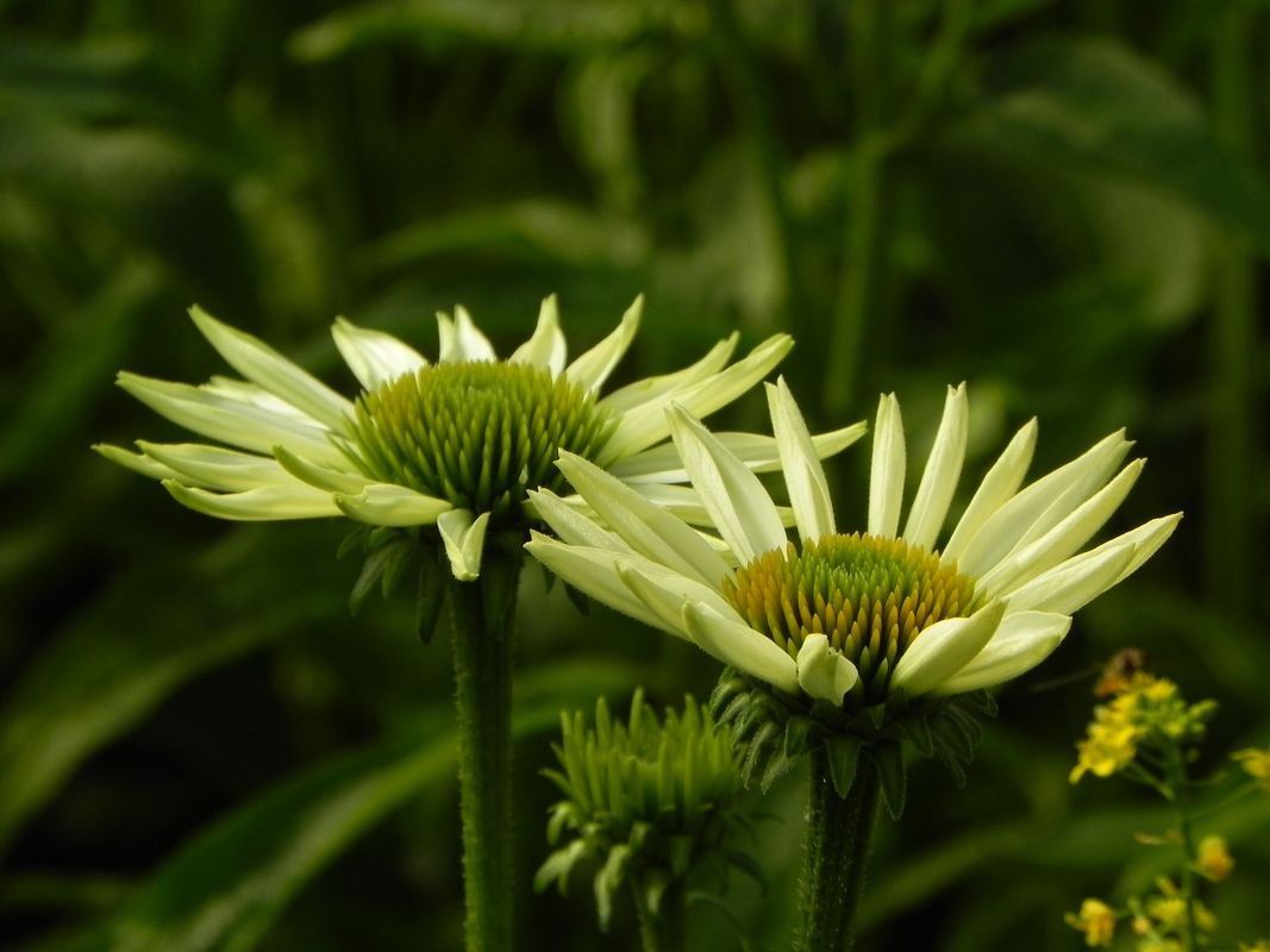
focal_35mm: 247
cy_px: 476
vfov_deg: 6.0
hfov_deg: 8.0
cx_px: 635
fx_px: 9061
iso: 160
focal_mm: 44
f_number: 5
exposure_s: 1/1250
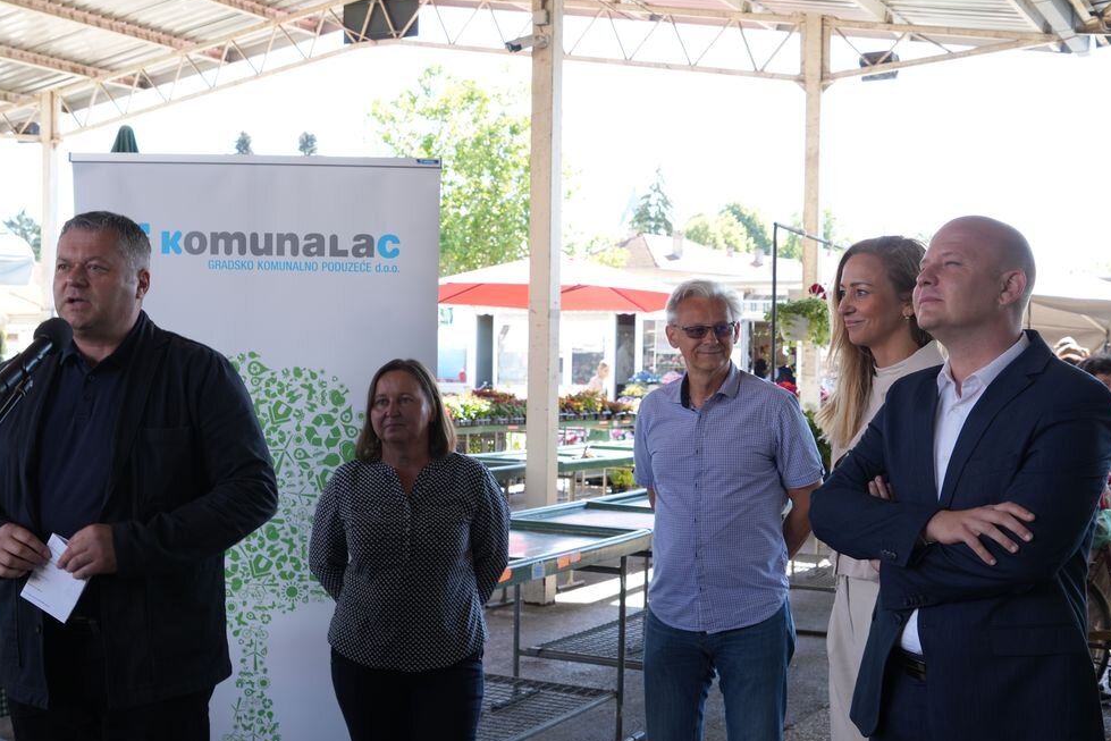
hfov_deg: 42.7
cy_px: 373
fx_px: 1420
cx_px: 545
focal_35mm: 46
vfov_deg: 29.3
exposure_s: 1/50
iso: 320
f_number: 8
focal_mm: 44
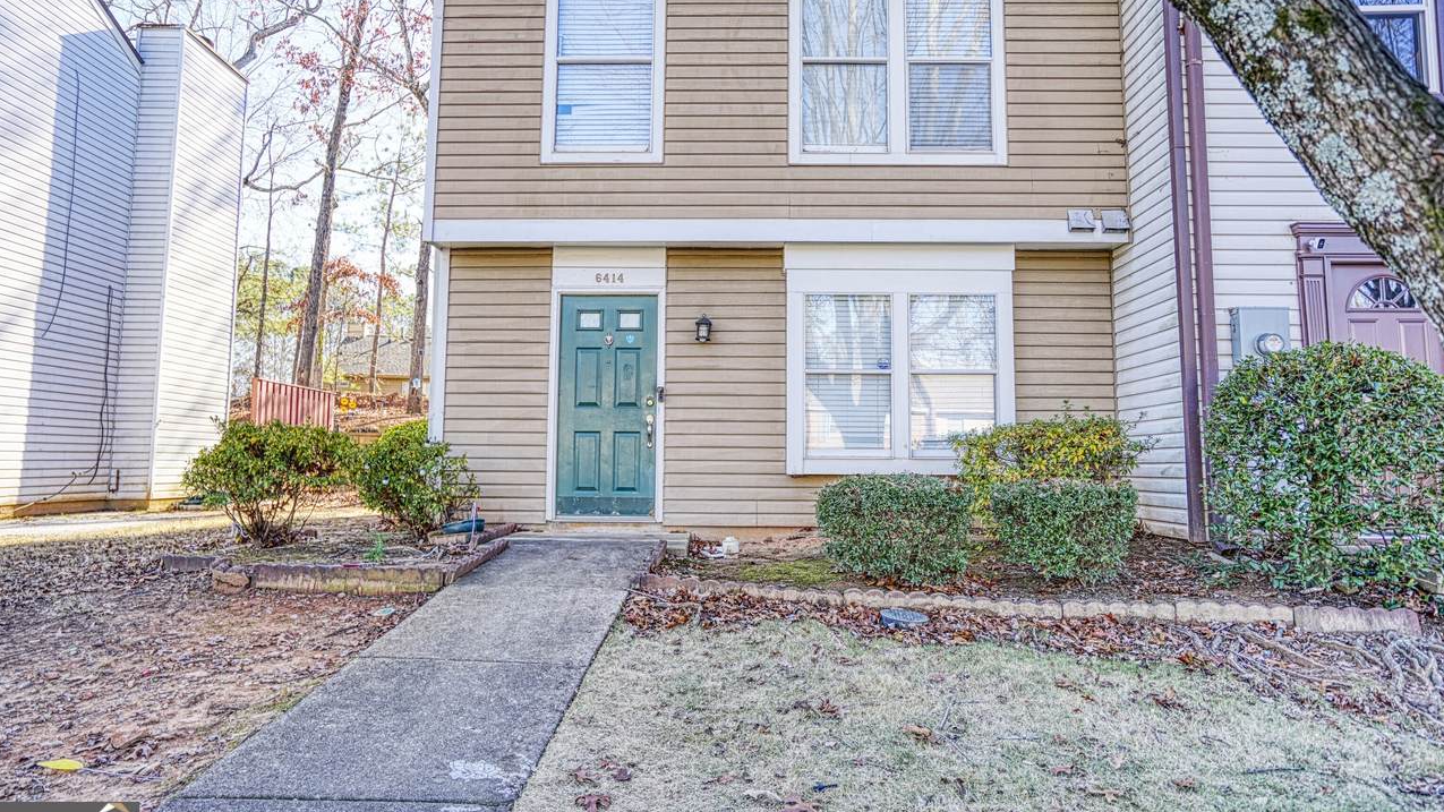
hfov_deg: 83.8
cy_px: 369
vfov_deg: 53.5
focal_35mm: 21
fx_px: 804
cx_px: 721
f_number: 4
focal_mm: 20
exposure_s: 1/320
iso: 100
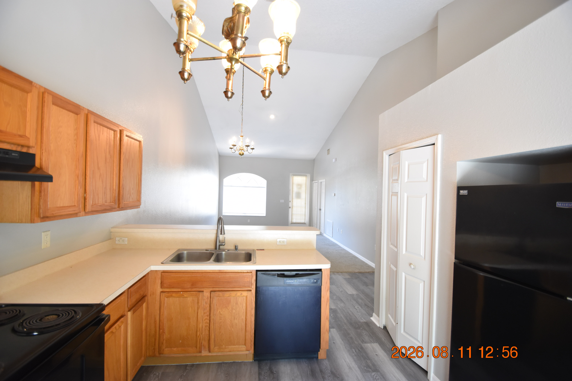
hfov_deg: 100.4
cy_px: 190
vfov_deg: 77.3
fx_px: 238
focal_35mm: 15
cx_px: 286
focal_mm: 10
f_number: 4
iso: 800
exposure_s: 1/60
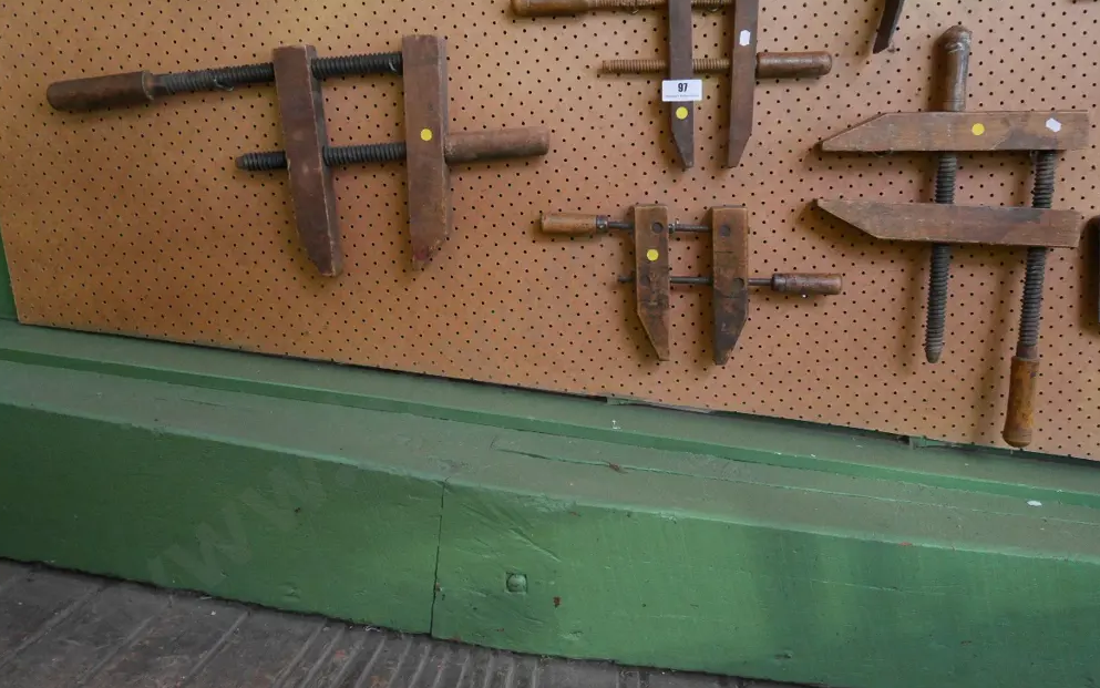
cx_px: 557
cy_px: 291
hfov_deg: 55.3
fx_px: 1049
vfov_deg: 36.2
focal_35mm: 35
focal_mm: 16
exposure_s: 1/6
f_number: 4
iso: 3200
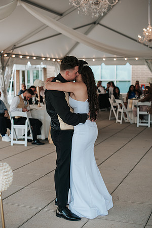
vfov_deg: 39.6
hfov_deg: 27.0
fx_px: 317
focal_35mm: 50
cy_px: 114
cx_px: 76
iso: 140
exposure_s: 1/160
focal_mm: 50
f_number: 2.8
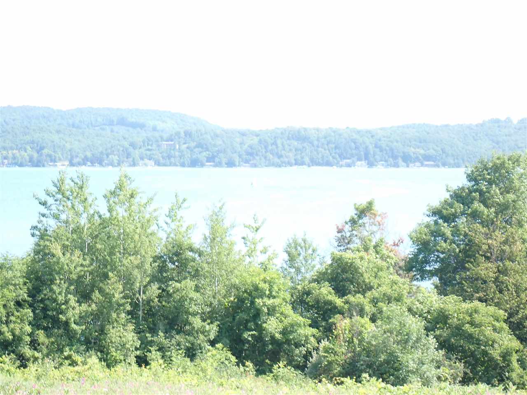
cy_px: 198
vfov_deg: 14.8
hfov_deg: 19.6
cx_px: 264
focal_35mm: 100
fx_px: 1522
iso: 200
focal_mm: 18
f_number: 4.9
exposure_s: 1/200
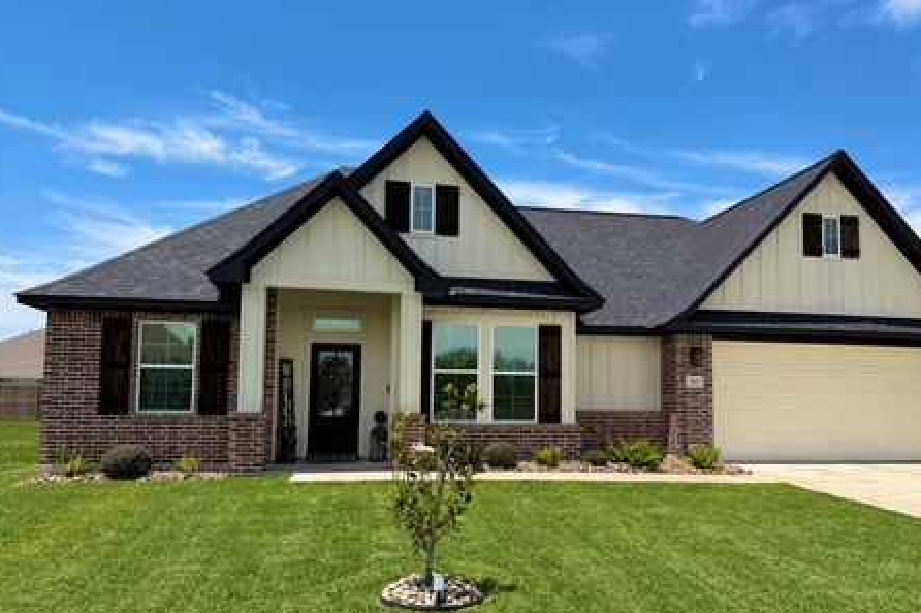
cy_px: 352
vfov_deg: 46.2
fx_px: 716
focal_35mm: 28
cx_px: 502
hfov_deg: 65.4
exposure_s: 1/4975
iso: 80
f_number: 1.78
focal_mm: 6.76
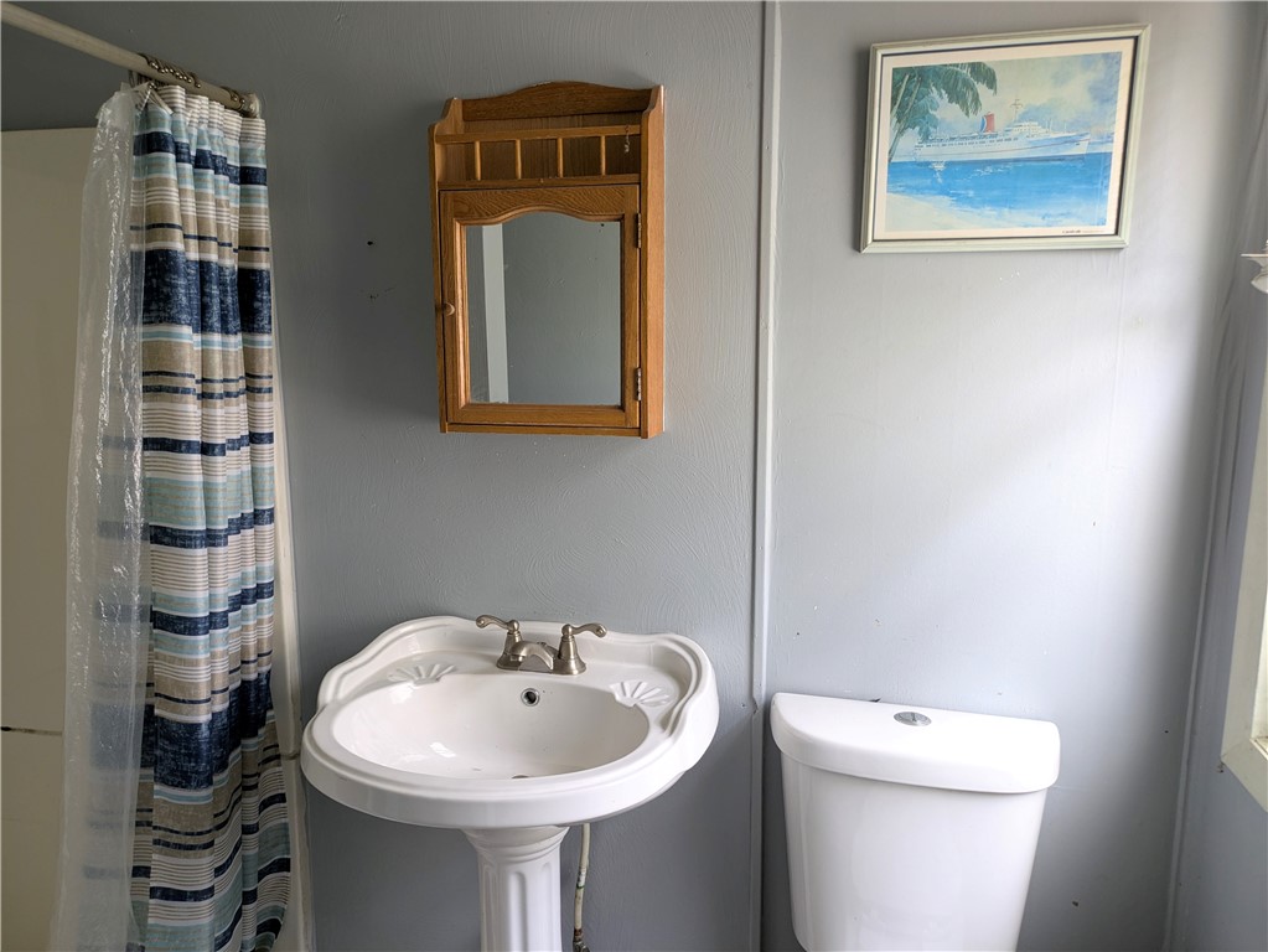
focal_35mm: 25
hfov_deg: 69.4
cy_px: 476
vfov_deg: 54.9
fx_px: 916
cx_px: 634
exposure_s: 1/30
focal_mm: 5.43
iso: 54
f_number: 1.89
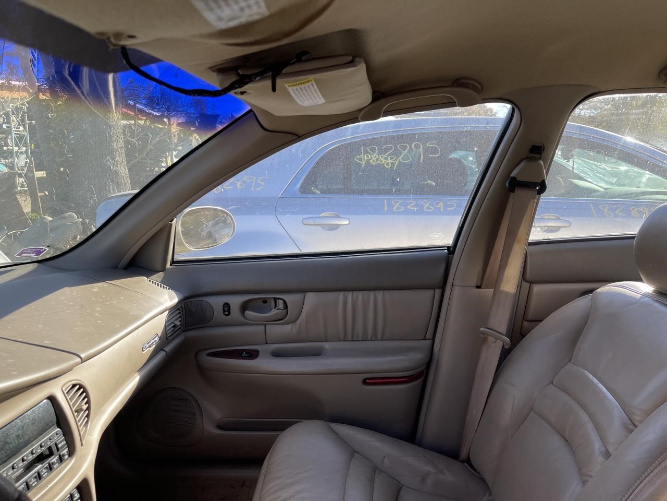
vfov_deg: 54.9
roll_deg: -1.3
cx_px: 334
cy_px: 250
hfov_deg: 69.4
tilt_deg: -9.7
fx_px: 482
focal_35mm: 25
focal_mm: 5.1
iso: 32
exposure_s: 1/393
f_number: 1.6
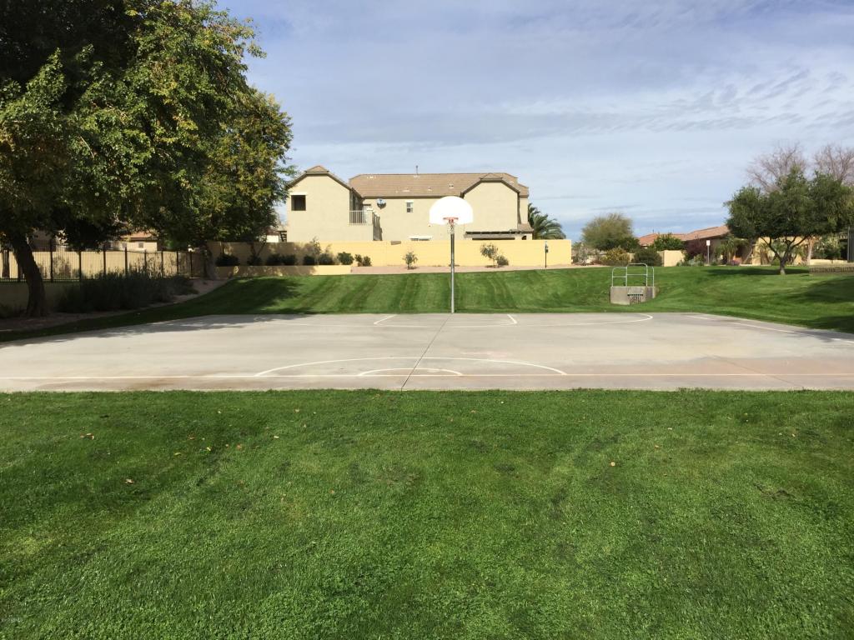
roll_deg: -0.1
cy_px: 320
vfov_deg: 48.2
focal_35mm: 29
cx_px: 427
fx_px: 715
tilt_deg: -4.1
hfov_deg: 61.7
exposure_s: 1/2639
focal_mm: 4.15
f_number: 2.2
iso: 32
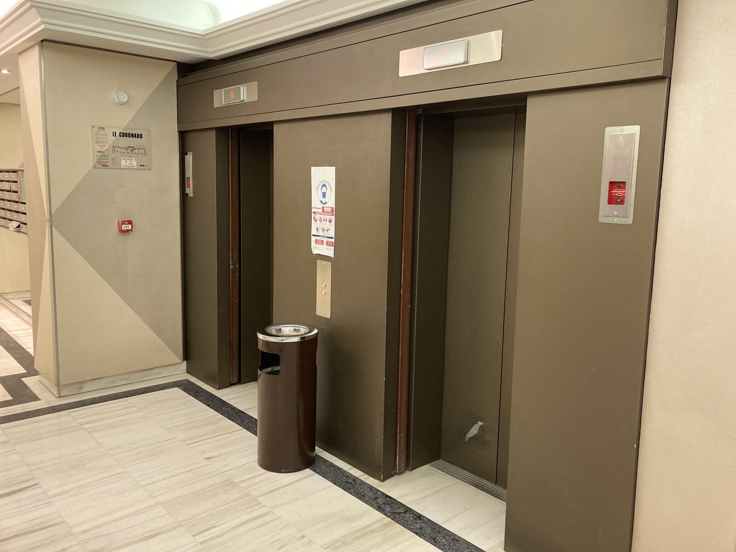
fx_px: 595
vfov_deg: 49.7
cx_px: 368
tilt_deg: -8.0
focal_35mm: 28
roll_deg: -1.3
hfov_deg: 63.4
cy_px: 276
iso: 125
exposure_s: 1/50
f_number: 1.8
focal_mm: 3.99
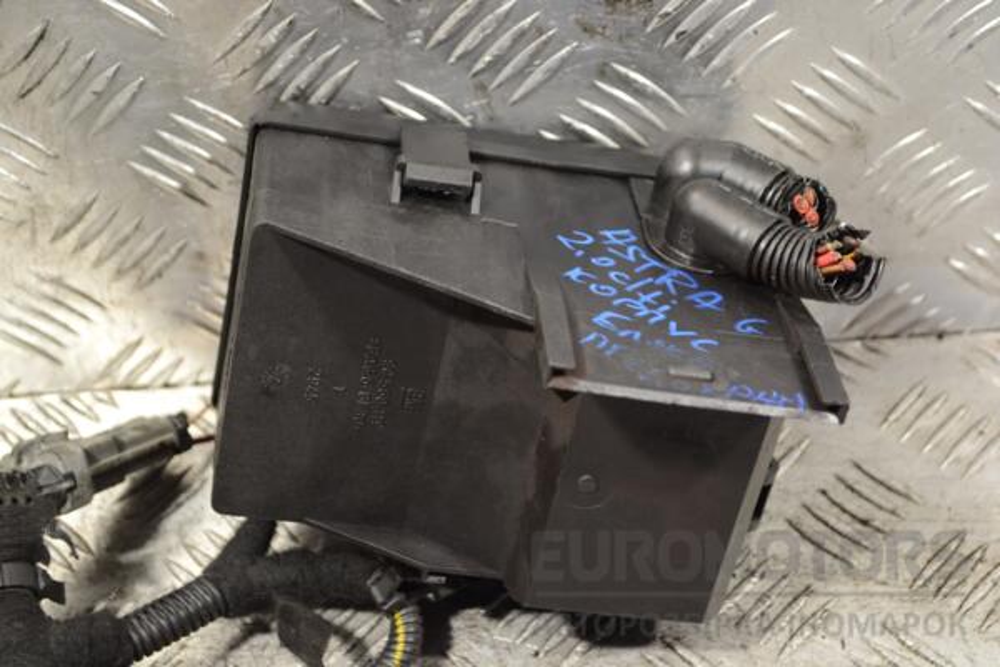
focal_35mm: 69
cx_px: 500
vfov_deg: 19.7
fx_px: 1917
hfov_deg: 29.2
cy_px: 334
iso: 500
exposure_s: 1/30
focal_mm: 46
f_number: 5.3
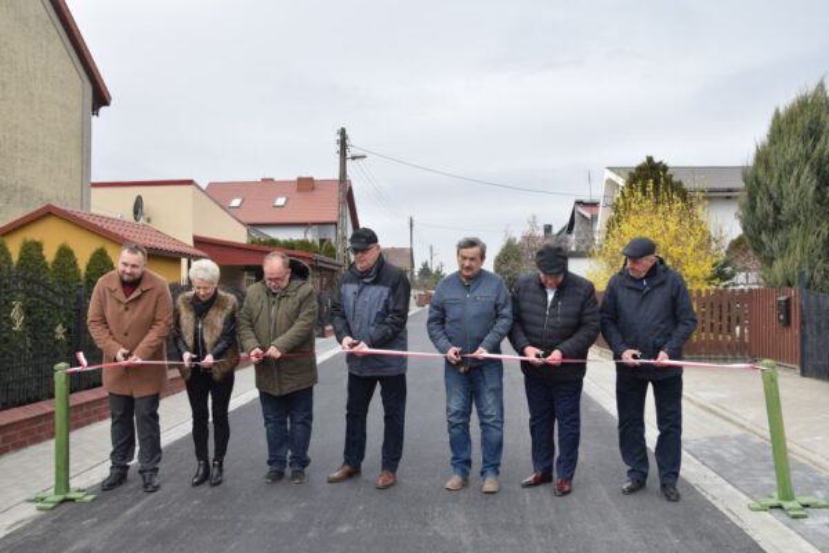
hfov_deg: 59.5
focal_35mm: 32
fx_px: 725
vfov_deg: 41.7
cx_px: 414
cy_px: 276
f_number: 8
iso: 220
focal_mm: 21
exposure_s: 1/250
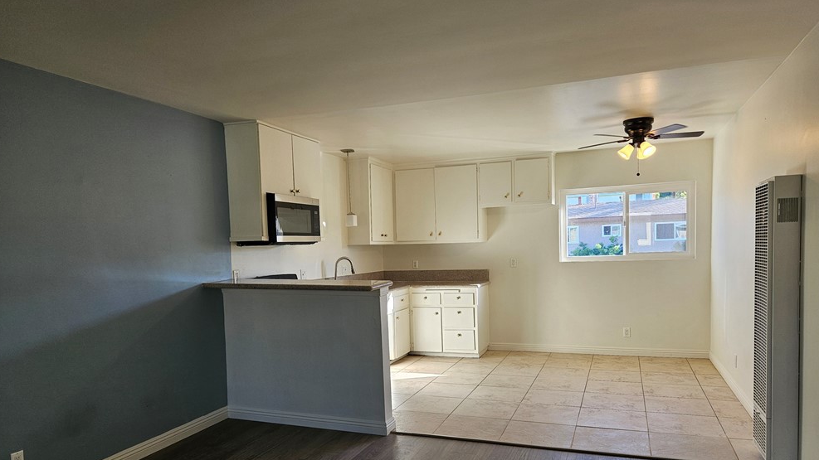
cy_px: 276
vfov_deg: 44.1
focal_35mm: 26
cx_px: 413
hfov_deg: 71.9
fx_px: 565
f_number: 1.8
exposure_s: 1/120
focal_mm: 5.4
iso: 50
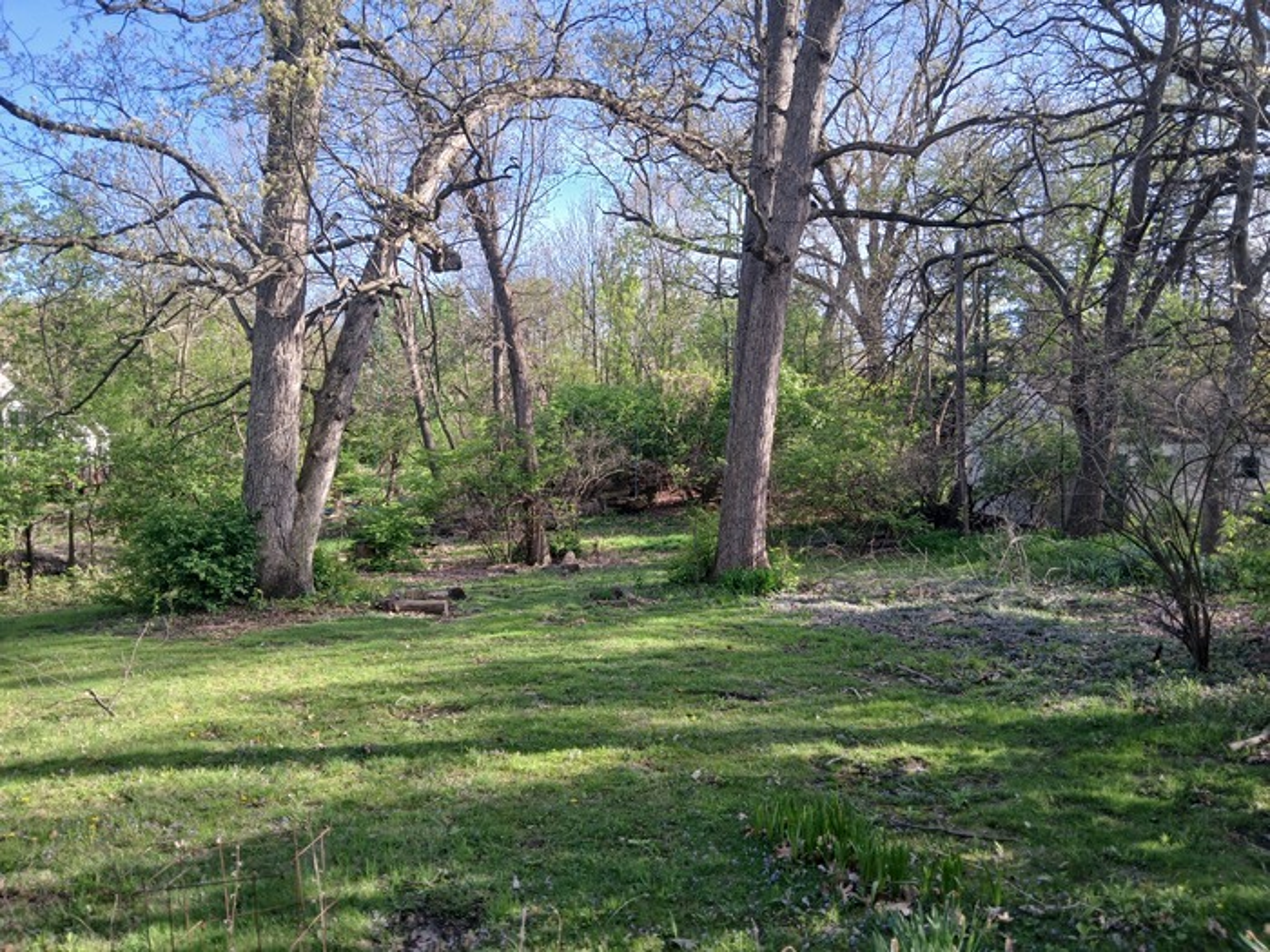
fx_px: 954
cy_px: 476
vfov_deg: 53.1
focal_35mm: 26
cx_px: 635
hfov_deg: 67.3
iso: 20
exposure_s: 1/176
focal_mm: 3.98
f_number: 1.8
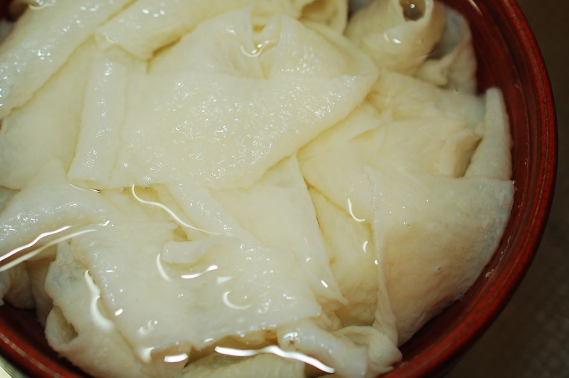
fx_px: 1216
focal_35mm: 77
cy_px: 143
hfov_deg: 26.3
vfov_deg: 17.7
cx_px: 228
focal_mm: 40
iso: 200
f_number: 4
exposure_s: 1/60
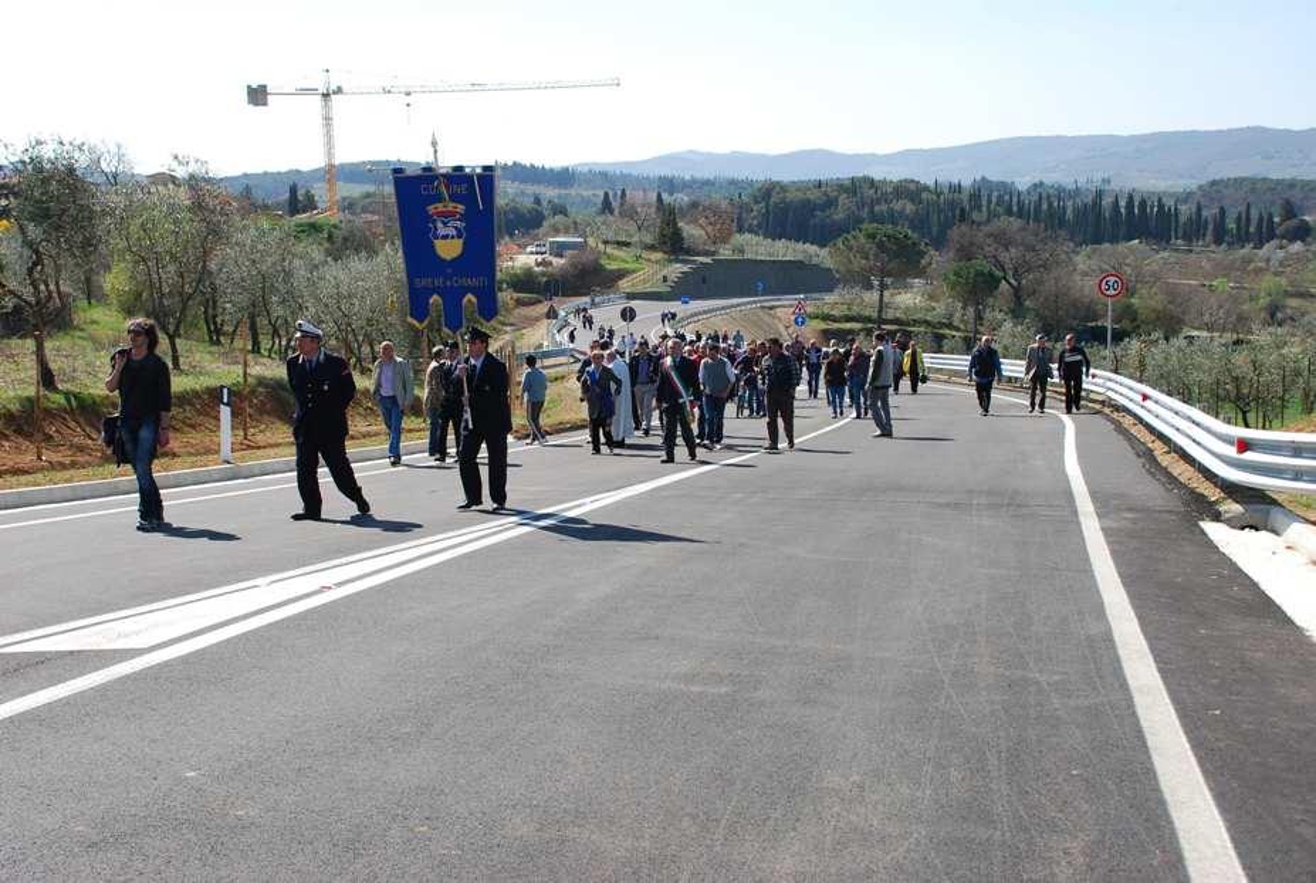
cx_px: 658
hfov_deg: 42.2
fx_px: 1703
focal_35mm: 46
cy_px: 442
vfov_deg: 29.1
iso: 100
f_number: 7.1
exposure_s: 1/200
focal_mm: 31
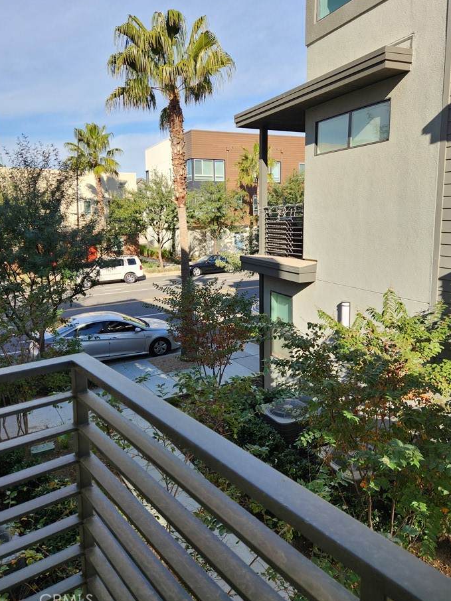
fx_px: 452
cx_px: 227
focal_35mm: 26
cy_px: 270
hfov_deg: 53.0
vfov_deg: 67.1
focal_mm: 5.4
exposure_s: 1/1055
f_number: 1.8
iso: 20
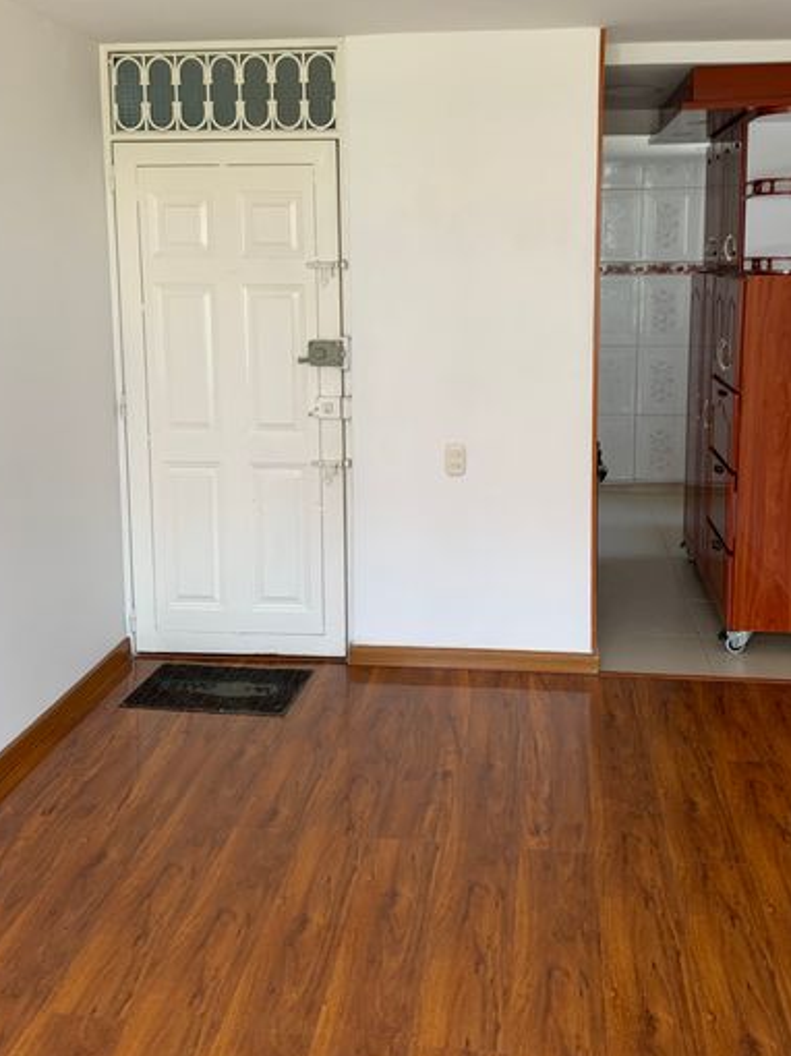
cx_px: 456
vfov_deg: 53.5
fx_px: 1037
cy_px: 411
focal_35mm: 34
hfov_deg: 41.6
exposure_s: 1/121
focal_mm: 4.25
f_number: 1.8
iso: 80
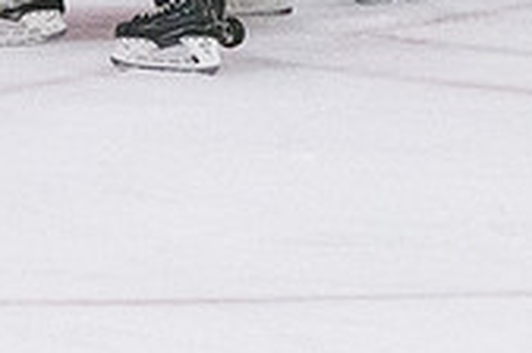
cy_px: -164
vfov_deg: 1.3
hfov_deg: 2.0
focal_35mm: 1032
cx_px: 280
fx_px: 15222
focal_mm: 200
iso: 8000
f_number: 5
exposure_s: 1/1600
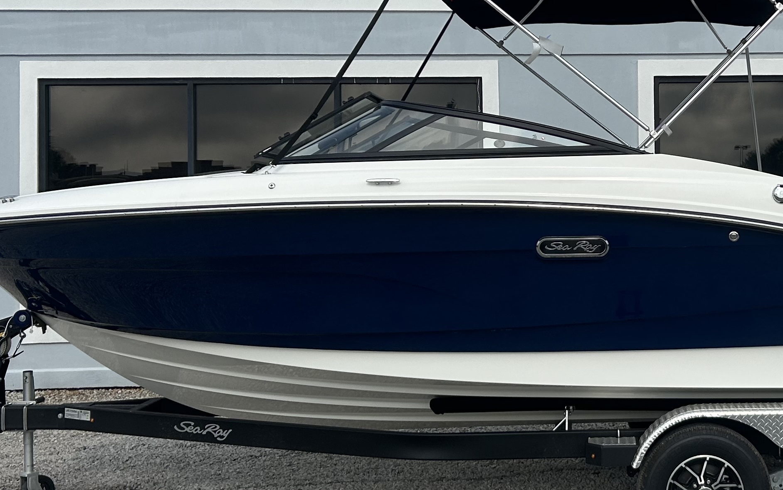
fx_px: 1259
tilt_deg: +2.2
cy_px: 181
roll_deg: +1.0
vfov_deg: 21.9
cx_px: 638
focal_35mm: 59
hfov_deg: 33.4
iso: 50
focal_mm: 5.7
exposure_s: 1/6993
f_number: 1.5
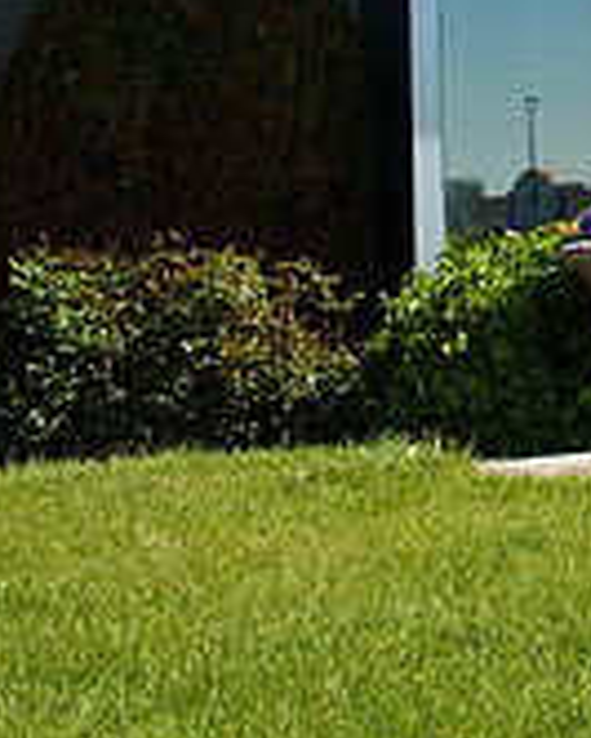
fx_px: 2578
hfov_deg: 11.8
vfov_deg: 15.9
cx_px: 1155
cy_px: -56
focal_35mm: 118
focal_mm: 24
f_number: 10
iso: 200
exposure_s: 1/200
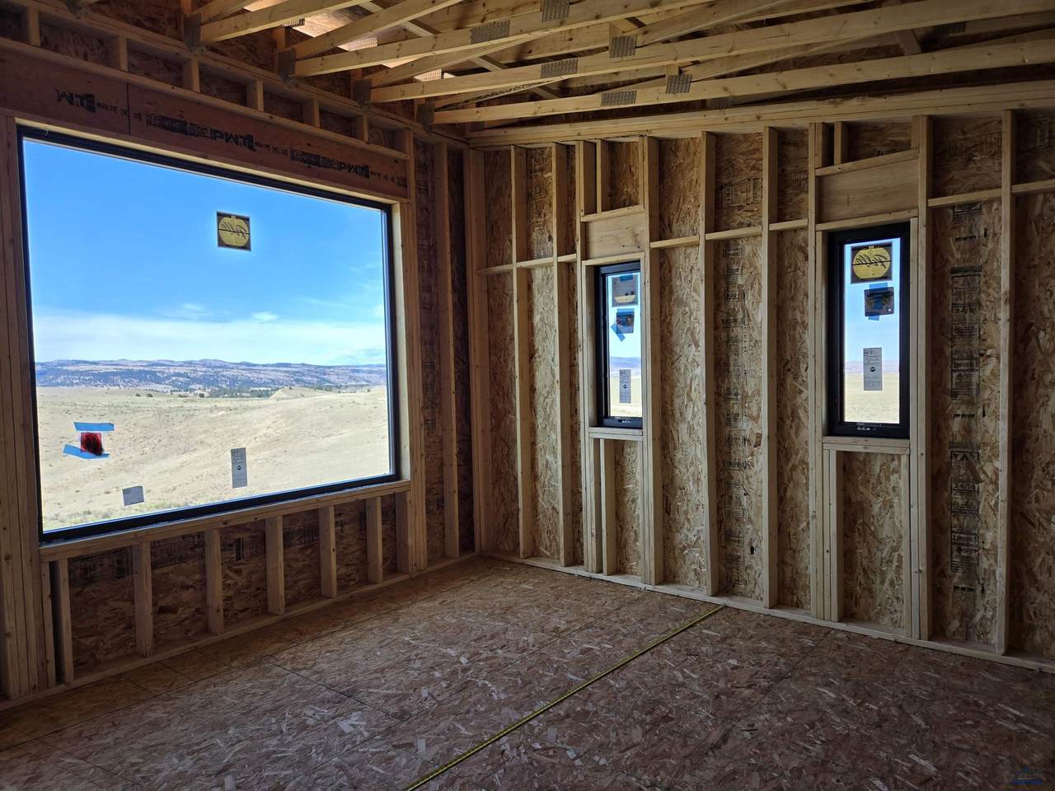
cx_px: 528
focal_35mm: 23
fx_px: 701
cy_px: 396
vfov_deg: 58.9
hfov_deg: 73.9
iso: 25
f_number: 1.8
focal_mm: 5.4
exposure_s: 1/439
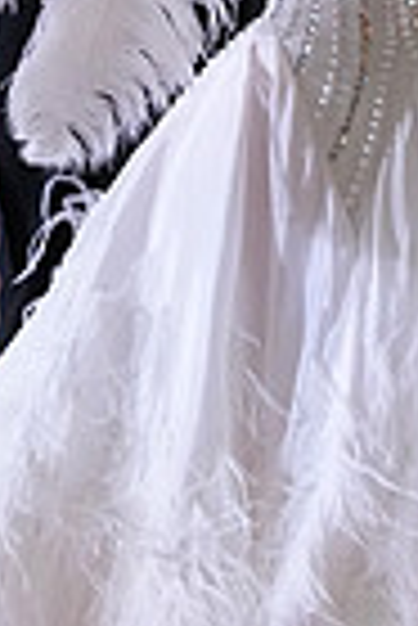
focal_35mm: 616
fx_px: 10701
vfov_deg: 3.3
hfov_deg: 2.2
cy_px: -302
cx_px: 267
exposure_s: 1/400
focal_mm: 148
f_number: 6.3
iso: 10000
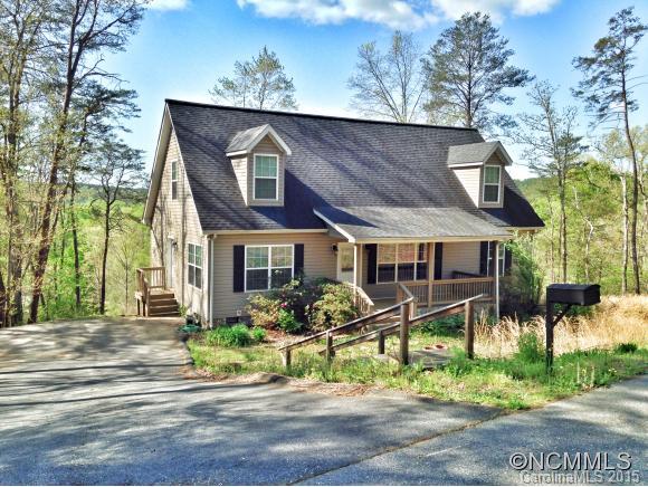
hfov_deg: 55.3
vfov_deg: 43.0
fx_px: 618
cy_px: 244
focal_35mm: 33
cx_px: 324
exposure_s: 1/889
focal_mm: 4.12
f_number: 2.4
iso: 50
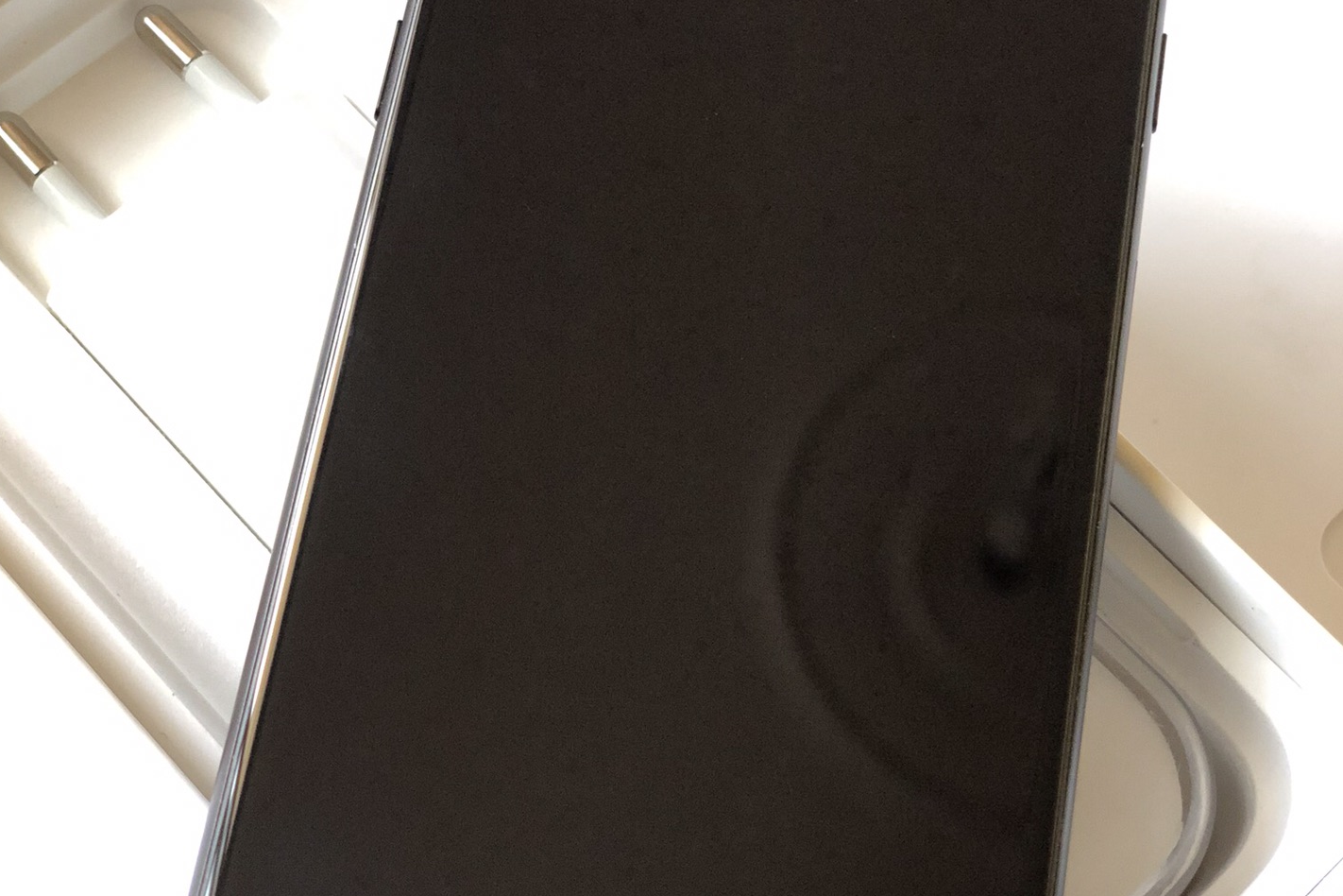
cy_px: 392
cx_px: 667
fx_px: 2723
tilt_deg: -64.3
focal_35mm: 73
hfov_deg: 27.7
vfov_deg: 18.7
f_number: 2.4
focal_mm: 6
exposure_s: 1/20
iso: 160
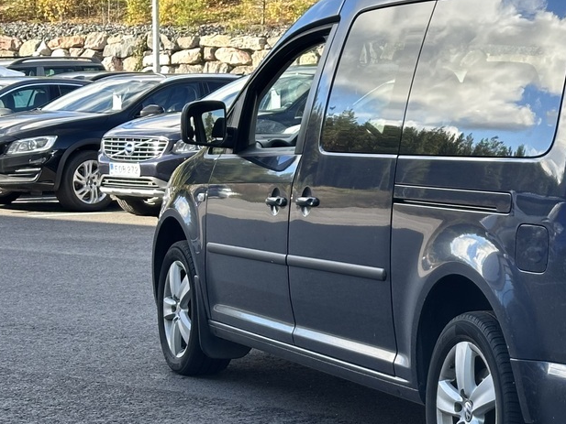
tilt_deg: -3.6
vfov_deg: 13.2
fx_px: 1832
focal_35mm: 112
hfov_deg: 17.1
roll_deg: -0.3
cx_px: 599
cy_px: 179
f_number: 1.78
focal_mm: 6.86
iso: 64
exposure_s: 1/356
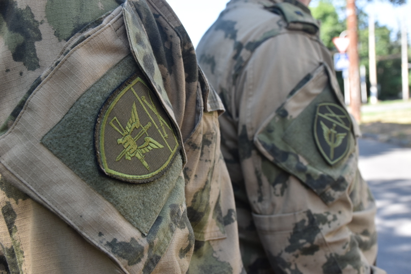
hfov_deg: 41.1
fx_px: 548
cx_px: 206
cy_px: 137
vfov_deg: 28.1
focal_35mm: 48
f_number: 8
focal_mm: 32
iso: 400
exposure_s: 1/250
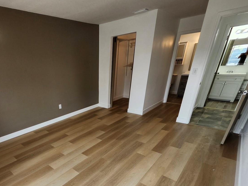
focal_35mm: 19
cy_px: 134
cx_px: 78
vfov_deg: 65.5
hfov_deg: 81.2
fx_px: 136
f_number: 2.2
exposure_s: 1/120
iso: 64
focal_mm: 1.74
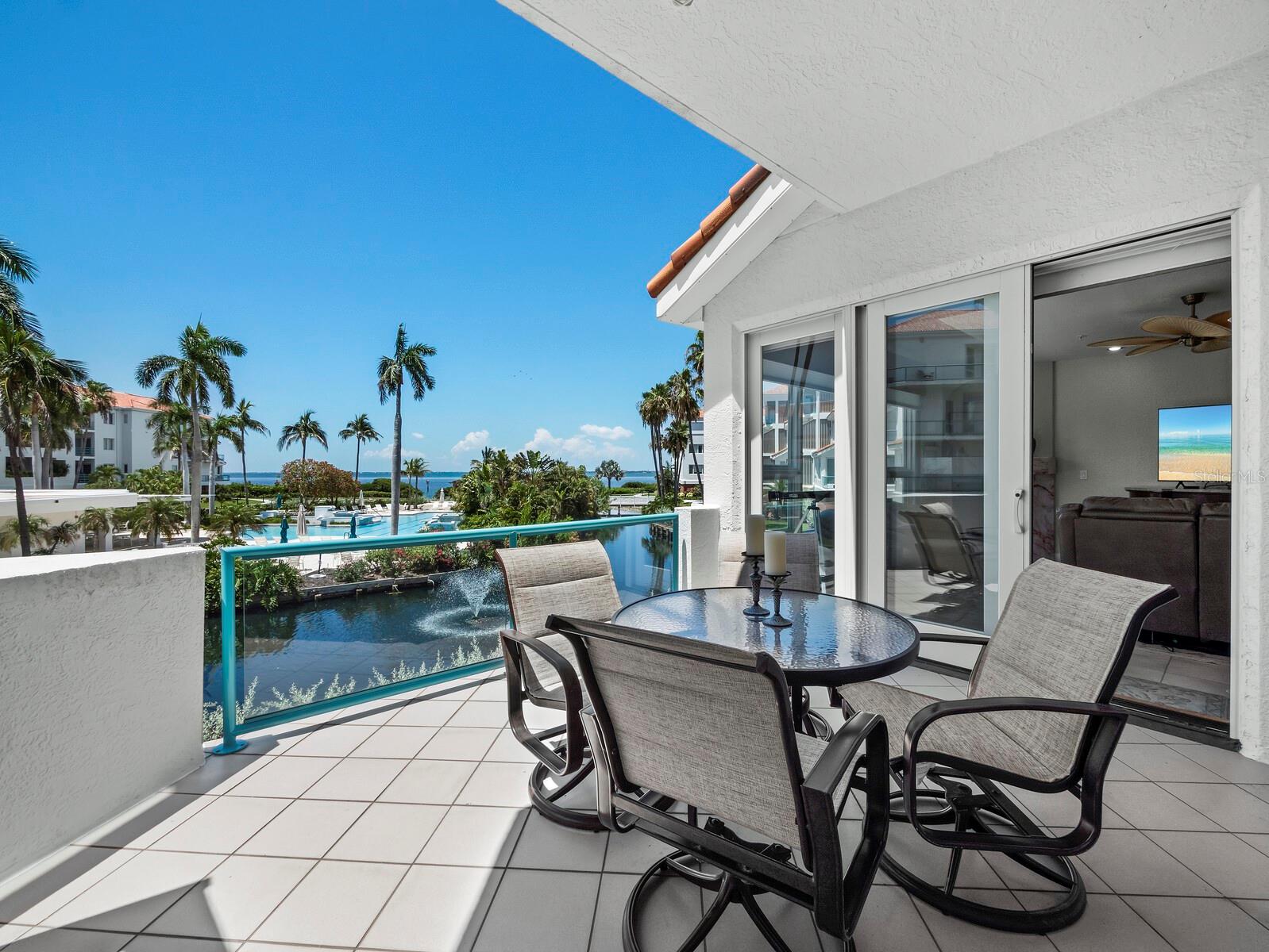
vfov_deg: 85.7
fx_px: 513
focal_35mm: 14
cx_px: 634
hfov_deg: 102.0
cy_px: 476
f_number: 11
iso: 320
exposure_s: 1/100
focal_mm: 7
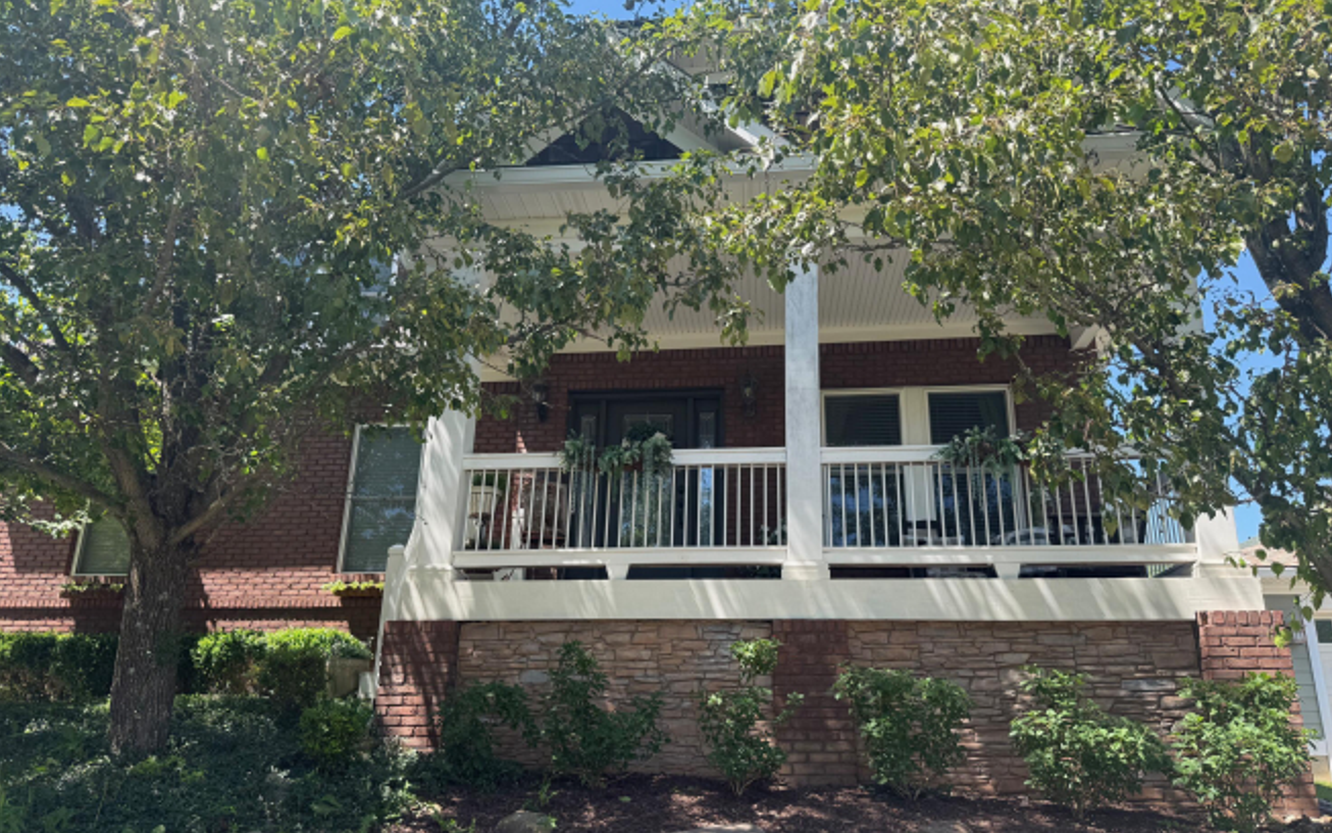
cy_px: 459
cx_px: 658
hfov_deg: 70.4
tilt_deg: +18.6
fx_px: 944
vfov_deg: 47.5
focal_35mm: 26
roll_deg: -1.7
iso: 80
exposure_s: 1/840
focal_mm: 6.76
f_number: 1.78
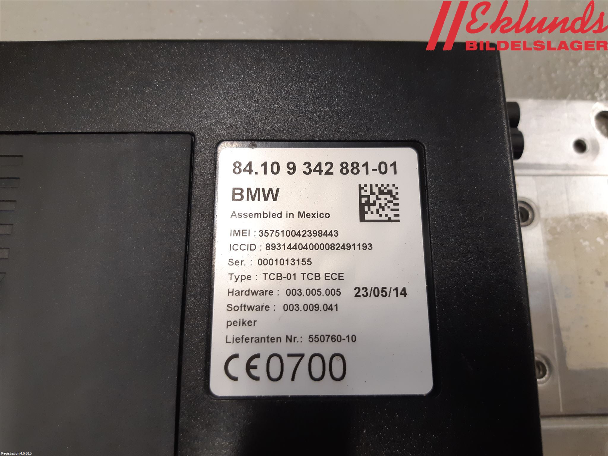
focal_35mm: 26
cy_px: 228
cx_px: 304
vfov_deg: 53.1
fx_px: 457
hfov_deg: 67.3
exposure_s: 1/50
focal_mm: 3.93
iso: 125
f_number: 1.7
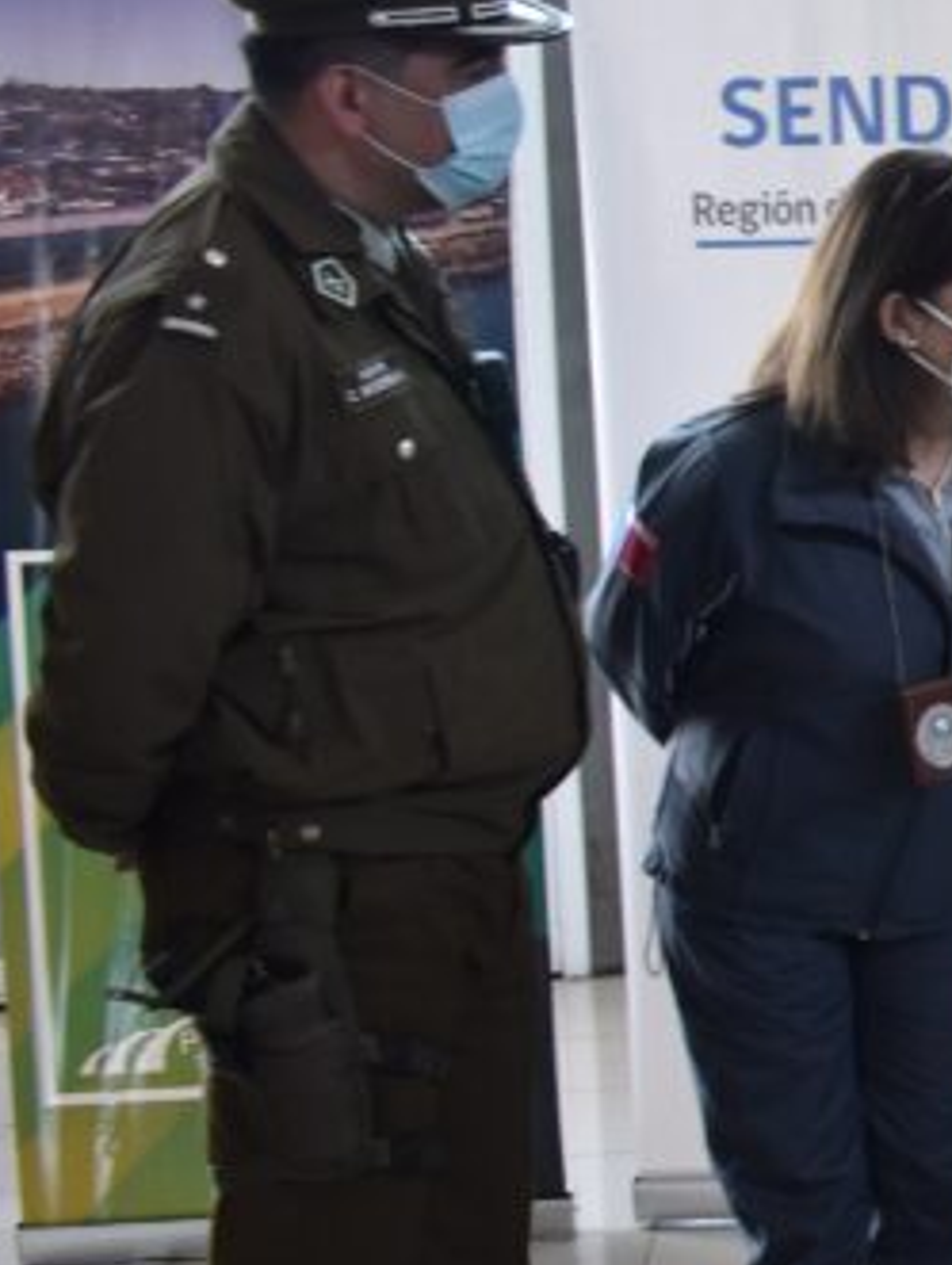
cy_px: 787
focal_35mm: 94
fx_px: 3440
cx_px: 2133
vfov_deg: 20.8
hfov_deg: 12.9
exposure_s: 1/60
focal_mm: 18
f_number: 3.5
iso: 500
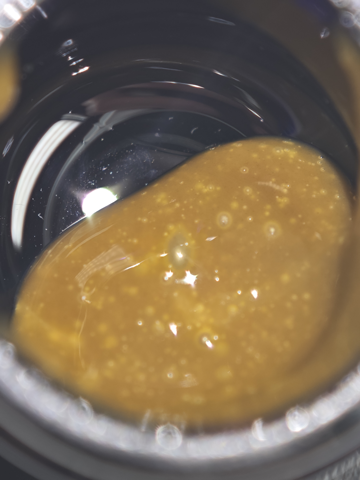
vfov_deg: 18.4
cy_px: 240
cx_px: 180
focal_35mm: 107
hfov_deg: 13.8
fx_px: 1484
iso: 50
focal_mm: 11.5
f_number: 1.8
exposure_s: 1/120
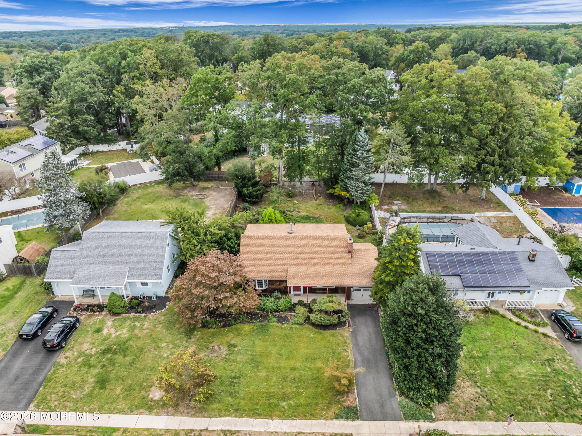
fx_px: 403
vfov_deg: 56.8
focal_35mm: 24
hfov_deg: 71.6
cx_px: 291
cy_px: 218
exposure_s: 1/120
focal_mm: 12.29
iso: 320
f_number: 2.8
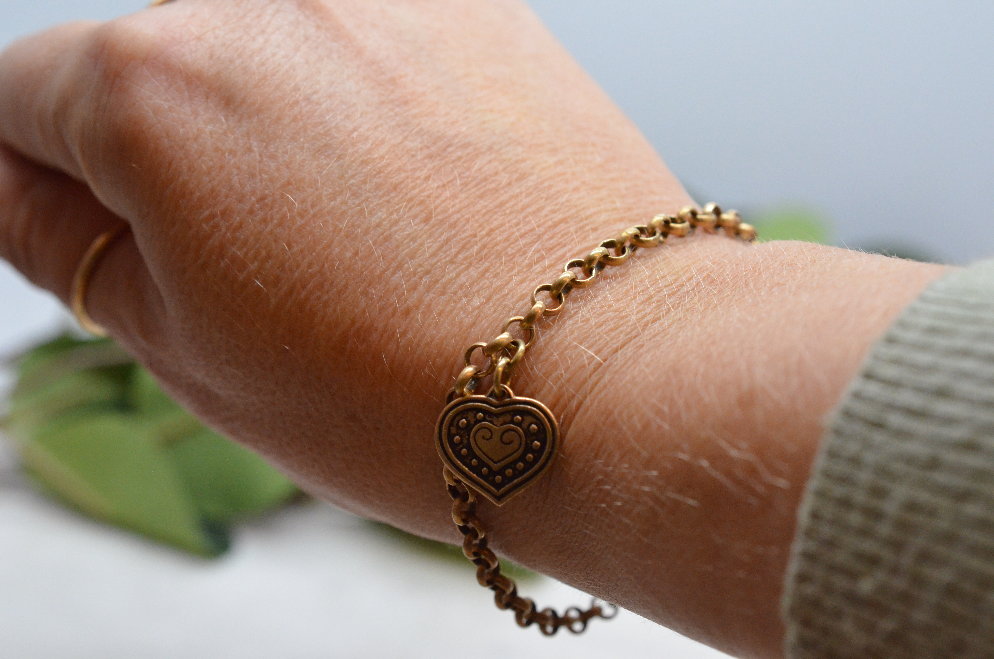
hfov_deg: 33.5
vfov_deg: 22.5
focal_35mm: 60
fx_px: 1653
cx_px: 497
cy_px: 330
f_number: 6.3
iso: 3200
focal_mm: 40
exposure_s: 1/800
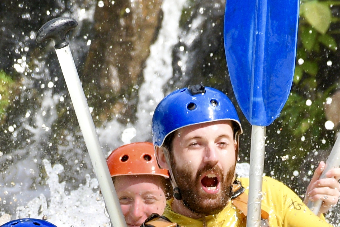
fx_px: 7471
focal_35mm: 791
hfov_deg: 2.6
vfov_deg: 1.7
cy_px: 360
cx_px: 125
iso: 320
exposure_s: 1/1250
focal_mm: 122
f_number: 8
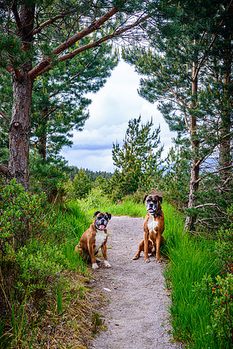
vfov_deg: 28.8
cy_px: 174
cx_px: 116
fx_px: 680
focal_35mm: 70
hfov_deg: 19.5
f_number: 8
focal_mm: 70
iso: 400
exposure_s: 1/100
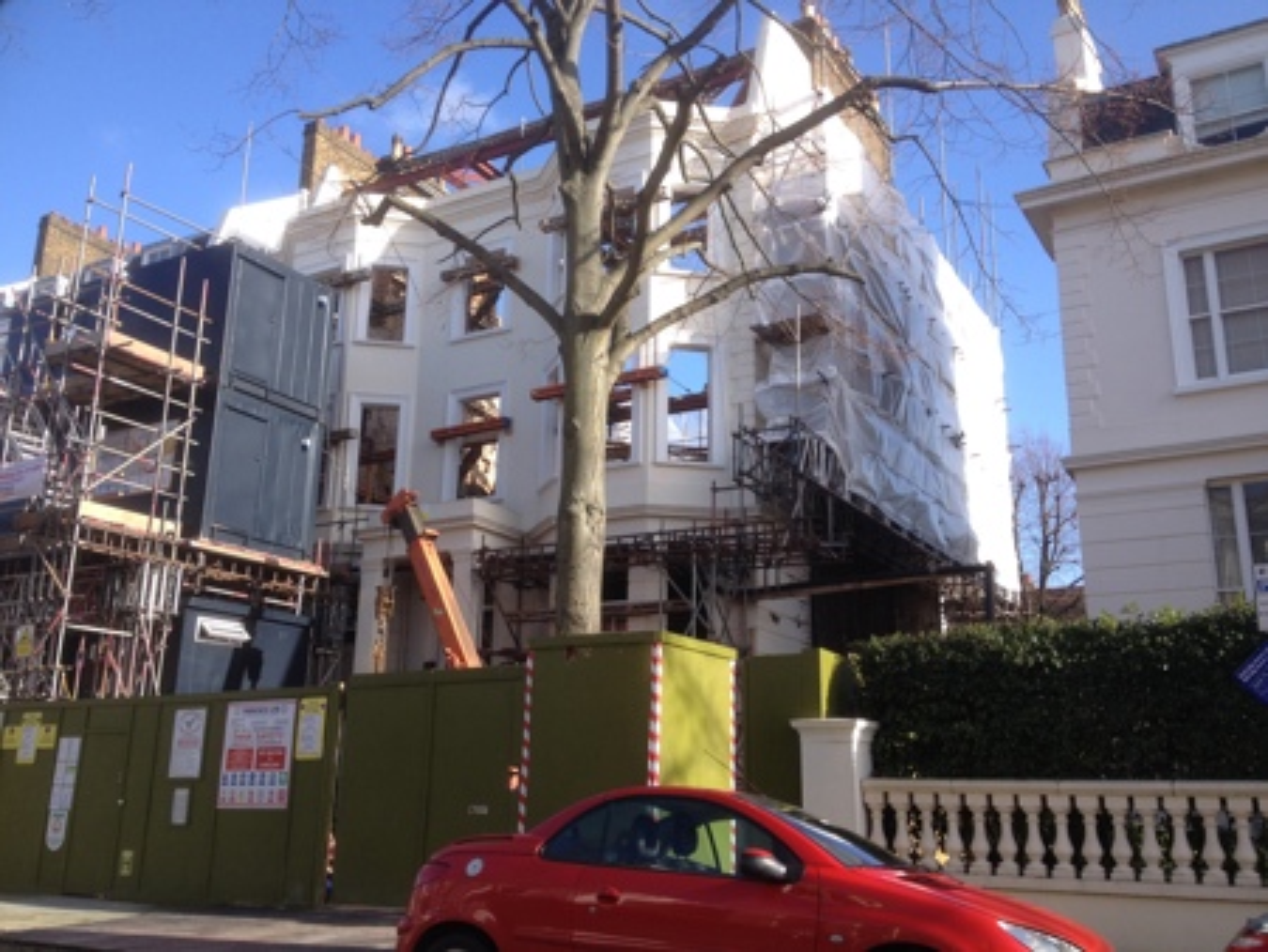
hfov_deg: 52.6
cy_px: 476
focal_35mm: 35
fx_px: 1283
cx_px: 634
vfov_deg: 40.7
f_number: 2.4
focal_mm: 4.28
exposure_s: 1/557
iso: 50
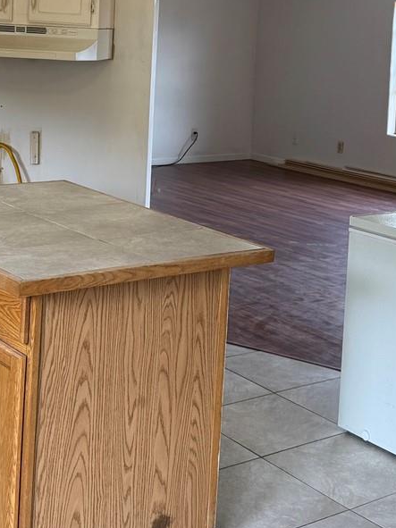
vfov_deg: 28.9
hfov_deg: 22.6
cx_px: 235
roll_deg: -3.4
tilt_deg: -3.0
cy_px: 74
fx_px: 992
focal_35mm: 65
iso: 160
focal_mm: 6.76
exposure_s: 1/120
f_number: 1.78
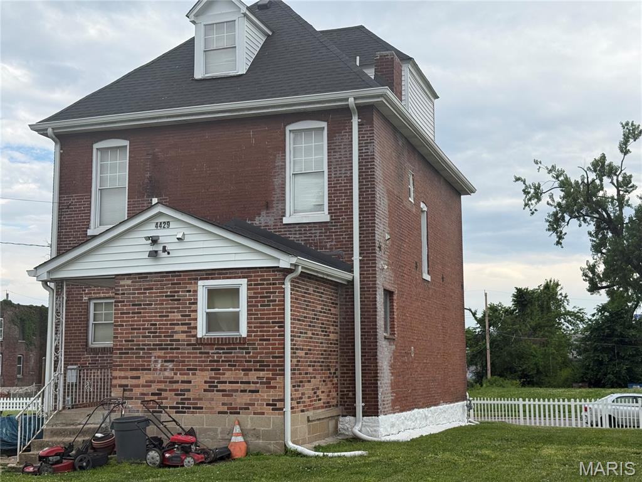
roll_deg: +0.6
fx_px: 890
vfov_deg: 30.3
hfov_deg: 39.7
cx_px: 321
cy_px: 241
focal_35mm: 48
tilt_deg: +9.3
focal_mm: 6.76
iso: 64
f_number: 1.78
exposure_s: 1/2342
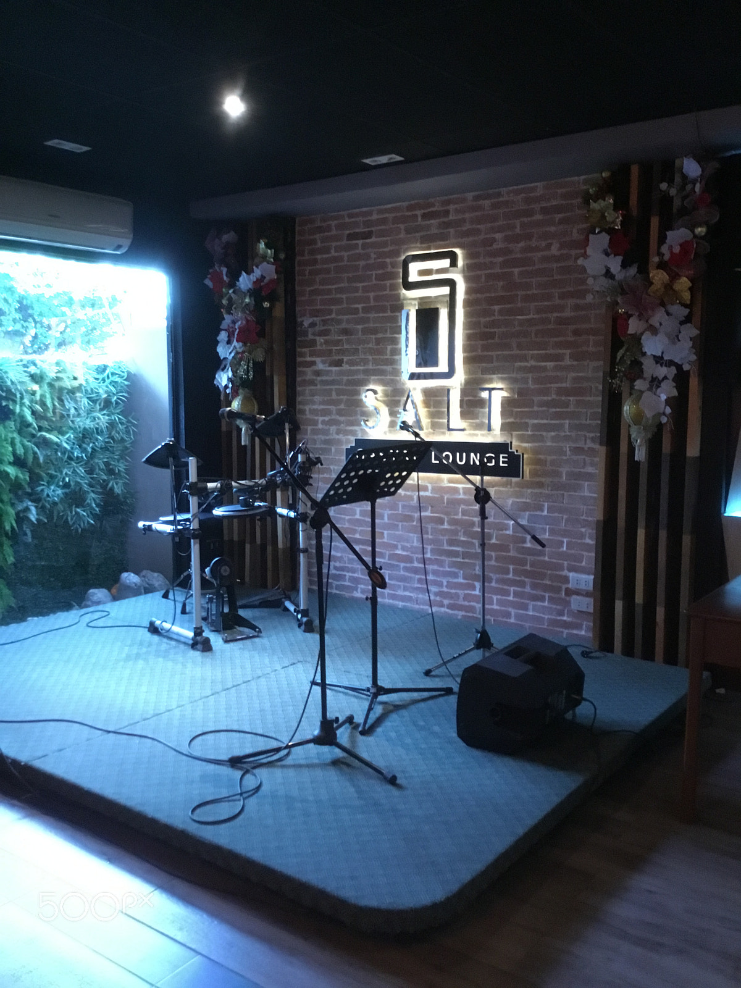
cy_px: 494
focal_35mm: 31
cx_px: 370
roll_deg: +0.6
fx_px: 885
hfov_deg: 45.4
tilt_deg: -7.3
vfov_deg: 58.4
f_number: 2.4
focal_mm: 3.3
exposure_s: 1/15
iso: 500
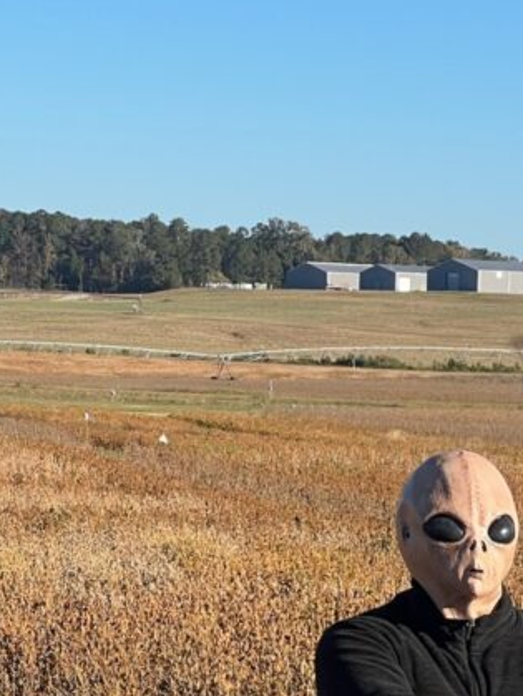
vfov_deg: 10.3
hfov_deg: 7.9
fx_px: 3781
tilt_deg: -7.9
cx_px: 523
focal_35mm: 188
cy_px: 844
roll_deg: -1.2
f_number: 2.8
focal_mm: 9
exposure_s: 1/423
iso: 32
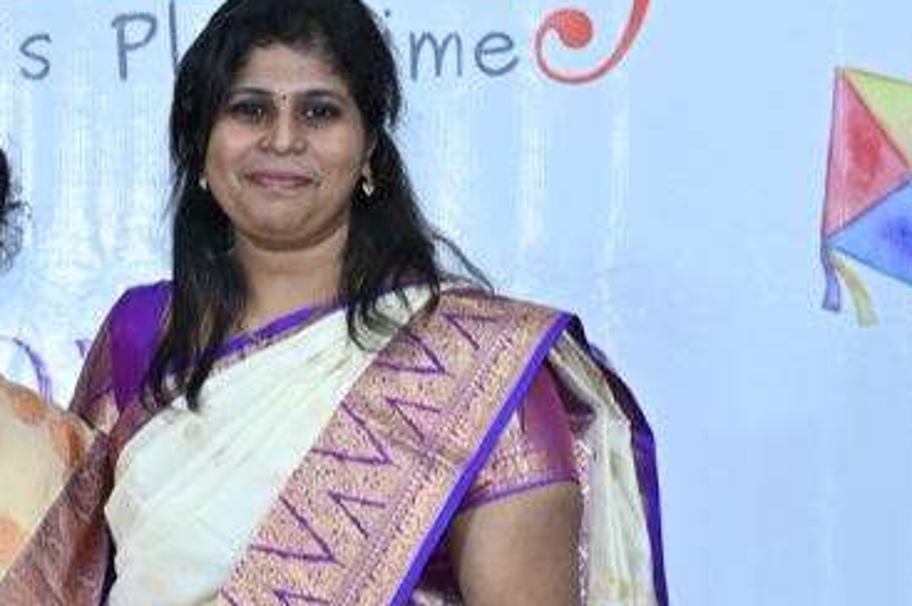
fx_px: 4556
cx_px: -117
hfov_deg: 11.3
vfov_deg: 7.6
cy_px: 440
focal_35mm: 180
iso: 1000
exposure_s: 1/160
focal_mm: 66
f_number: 6.3
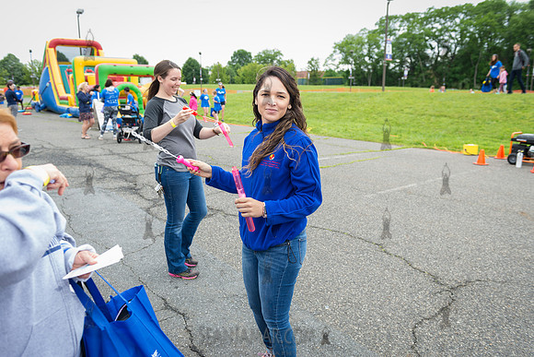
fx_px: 430
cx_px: 267
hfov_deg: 63.6
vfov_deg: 45.0
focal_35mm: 29
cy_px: 178
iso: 200
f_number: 4
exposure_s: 1/250
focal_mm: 29
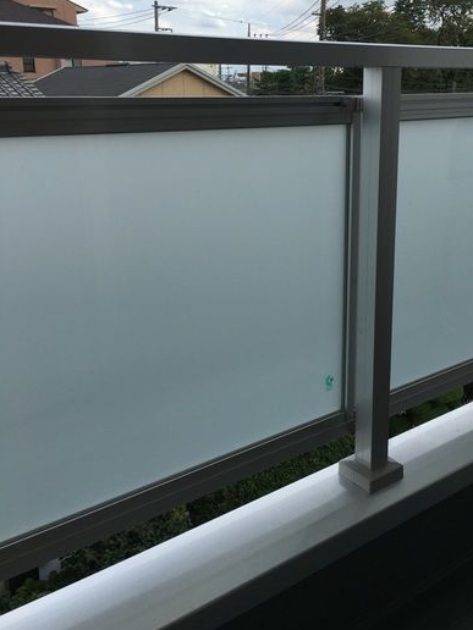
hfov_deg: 39.4
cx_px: 290
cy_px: 256
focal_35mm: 36
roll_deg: -0.1
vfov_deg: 51.1
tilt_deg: -13.9
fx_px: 656
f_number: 2.2
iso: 25
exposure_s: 1/1241
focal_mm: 4.15
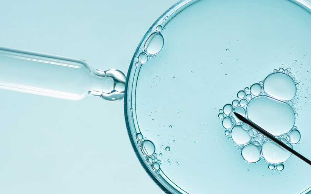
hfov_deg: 8.6
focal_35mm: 245
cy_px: 95
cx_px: 205
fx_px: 2075
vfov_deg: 5.4
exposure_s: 1/250
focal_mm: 105
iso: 100
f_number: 10
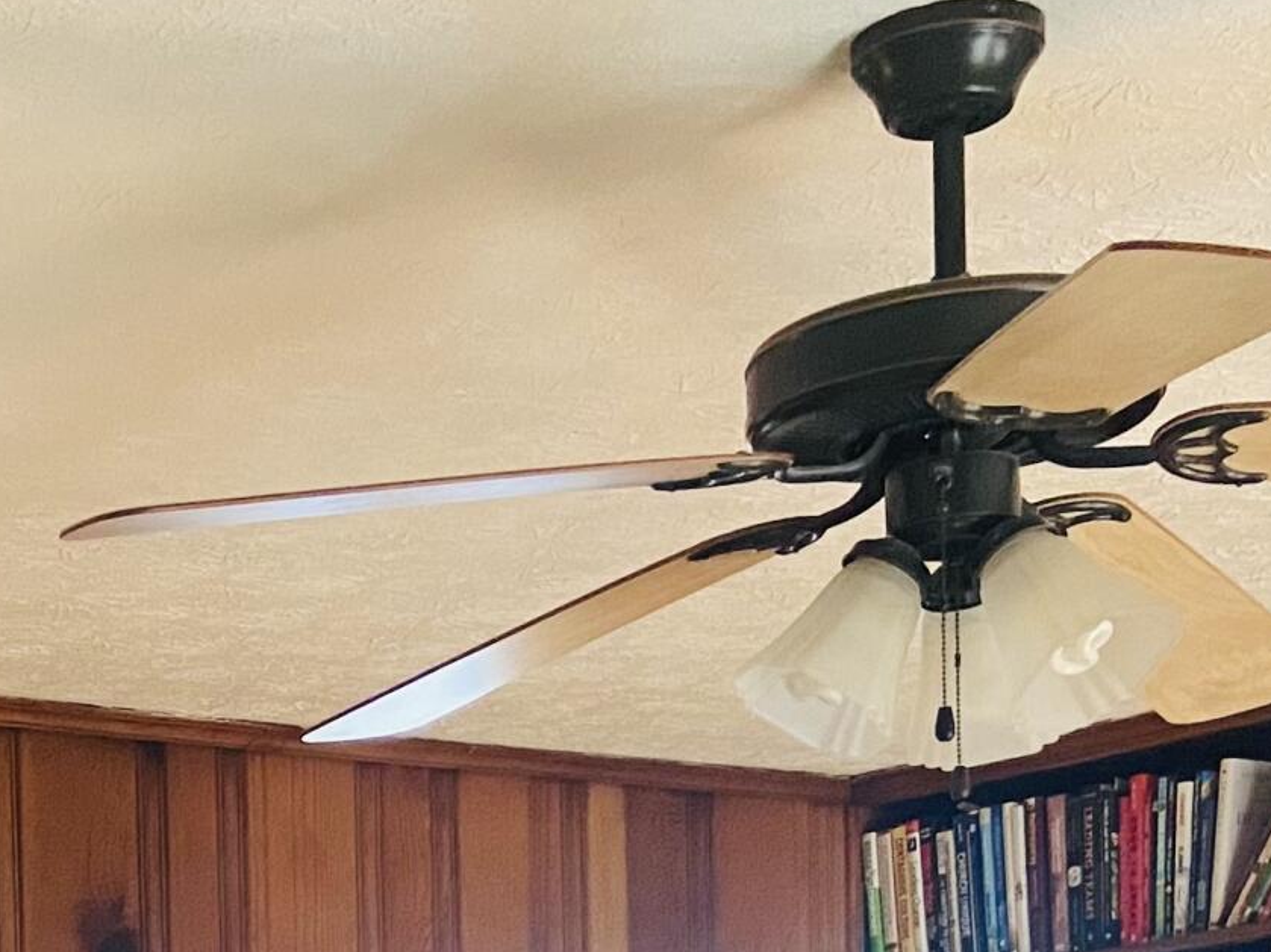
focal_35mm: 93
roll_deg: +0.8
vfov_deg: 14.7
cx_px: -242
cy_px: 1444
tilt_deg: +0.8
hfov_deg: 19.8
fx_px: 3414
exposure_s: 1/60
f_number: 1.8
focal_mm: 4.25
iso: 320
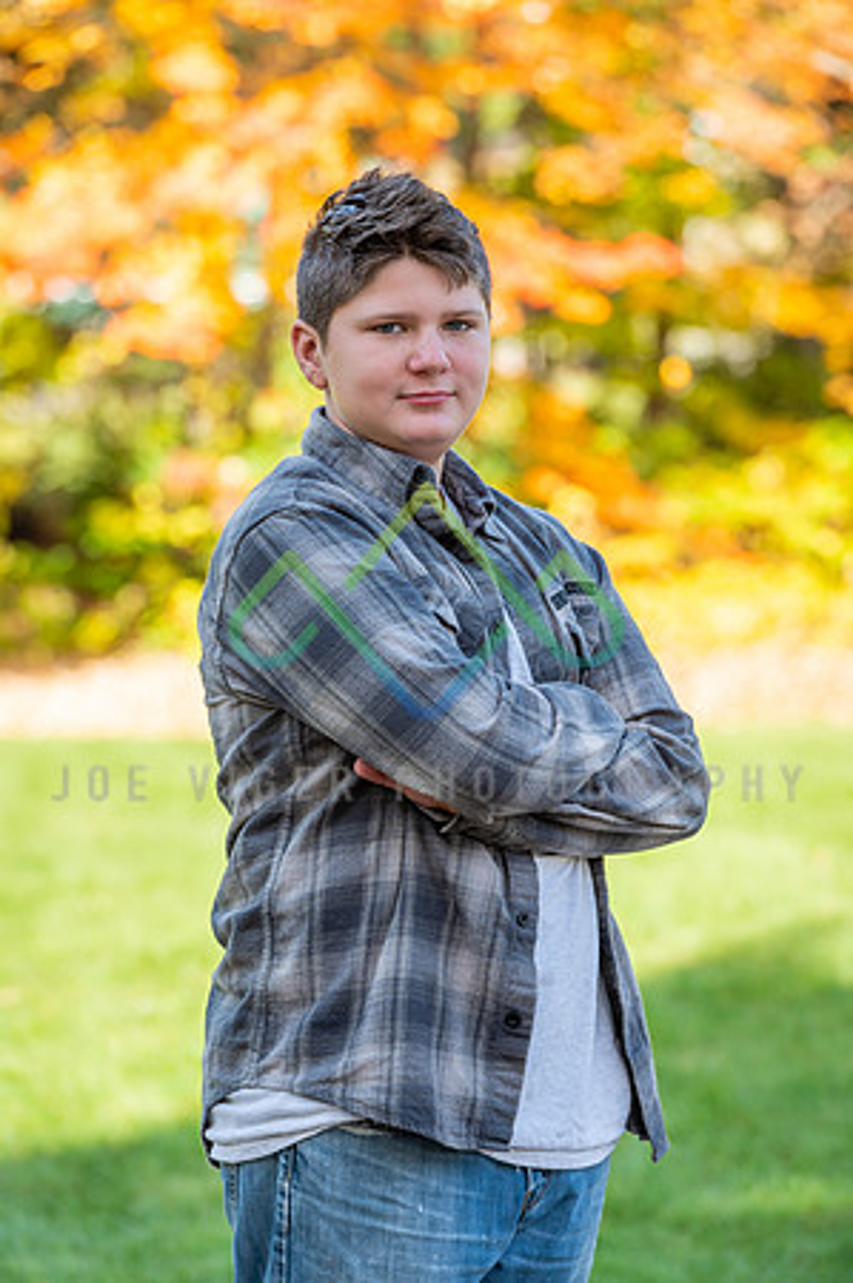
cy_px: 642
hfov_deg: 6.9
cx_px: 426
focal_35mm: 200
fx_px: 7124
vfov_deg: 10.3
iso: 100
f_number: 6.3
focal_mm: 200
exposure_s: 1/125
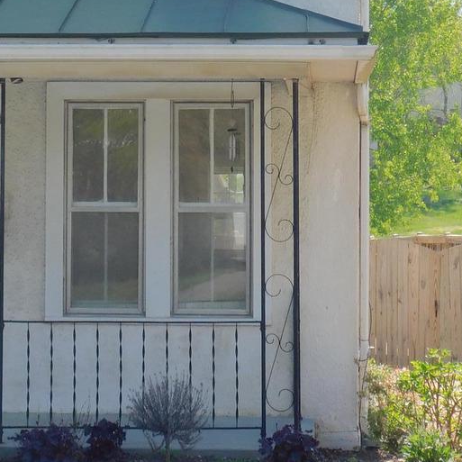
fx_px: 2356
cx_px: 94
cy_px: 75
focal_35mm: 156
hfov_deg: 11.2
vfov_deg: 11.2
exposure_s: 1/400
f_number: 4
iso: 125
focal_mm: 10.4
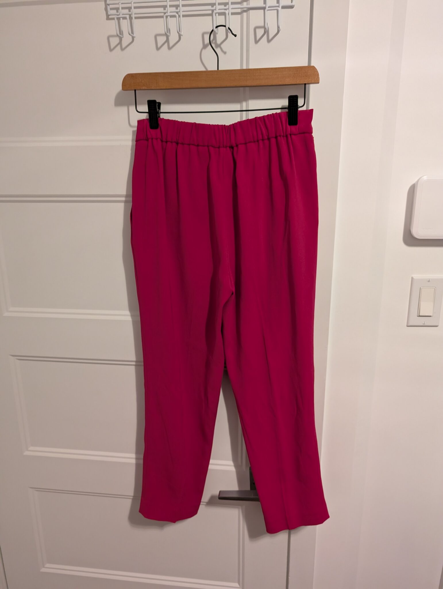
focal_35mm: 24
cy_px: 294
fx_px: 409
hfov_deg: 56.9
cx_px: 222
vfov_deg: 71.5
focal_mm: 6.9
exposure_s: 1/120
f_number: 1.68
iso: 1221
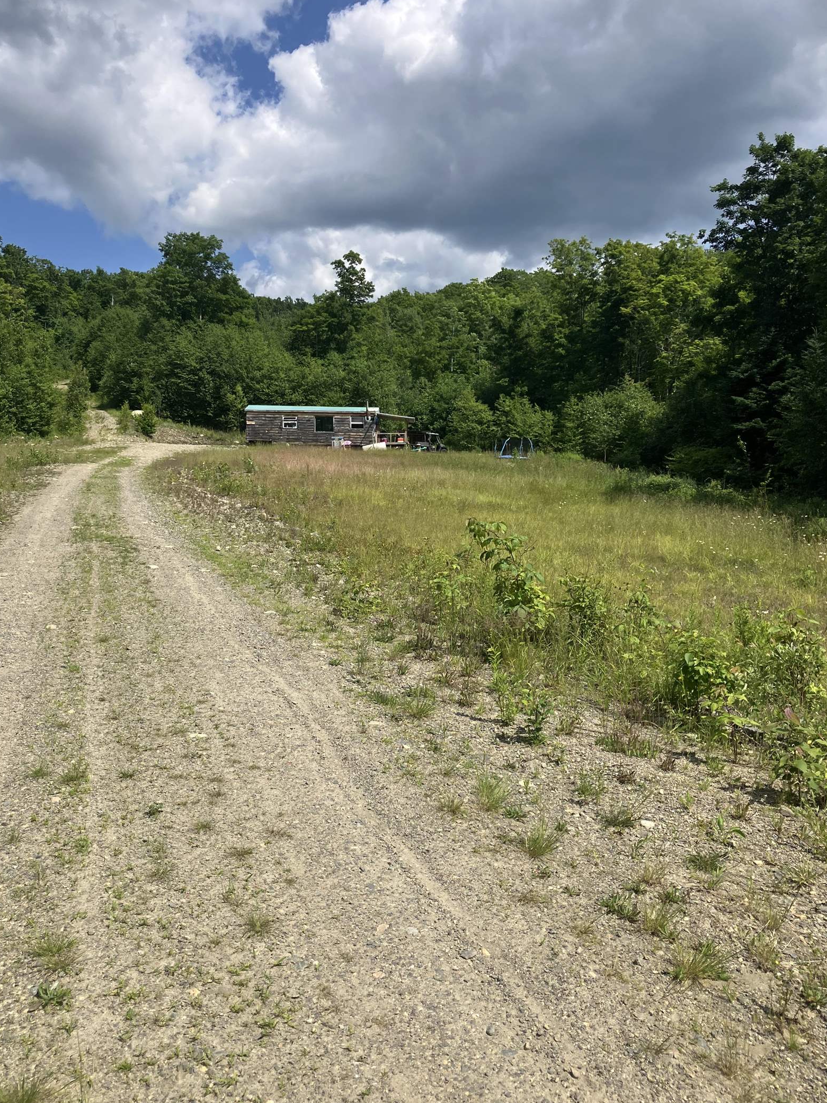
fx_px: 987
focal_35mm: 31
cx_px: 384
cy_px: 505
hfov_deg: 45.4
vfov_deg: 58.3
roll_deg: +0.4
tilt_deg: +5.9
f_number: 1.8
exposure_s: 1/2703
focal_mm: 3.99
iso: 32
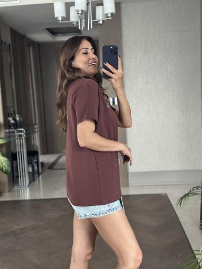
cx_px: 101
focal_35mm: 48
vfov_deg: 39.6
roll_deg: +4.2
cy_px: 134
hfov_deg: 30.3
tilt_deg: -17.4
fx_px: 373
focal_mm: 6.86
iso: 400
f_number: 1.78
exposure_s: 1/60
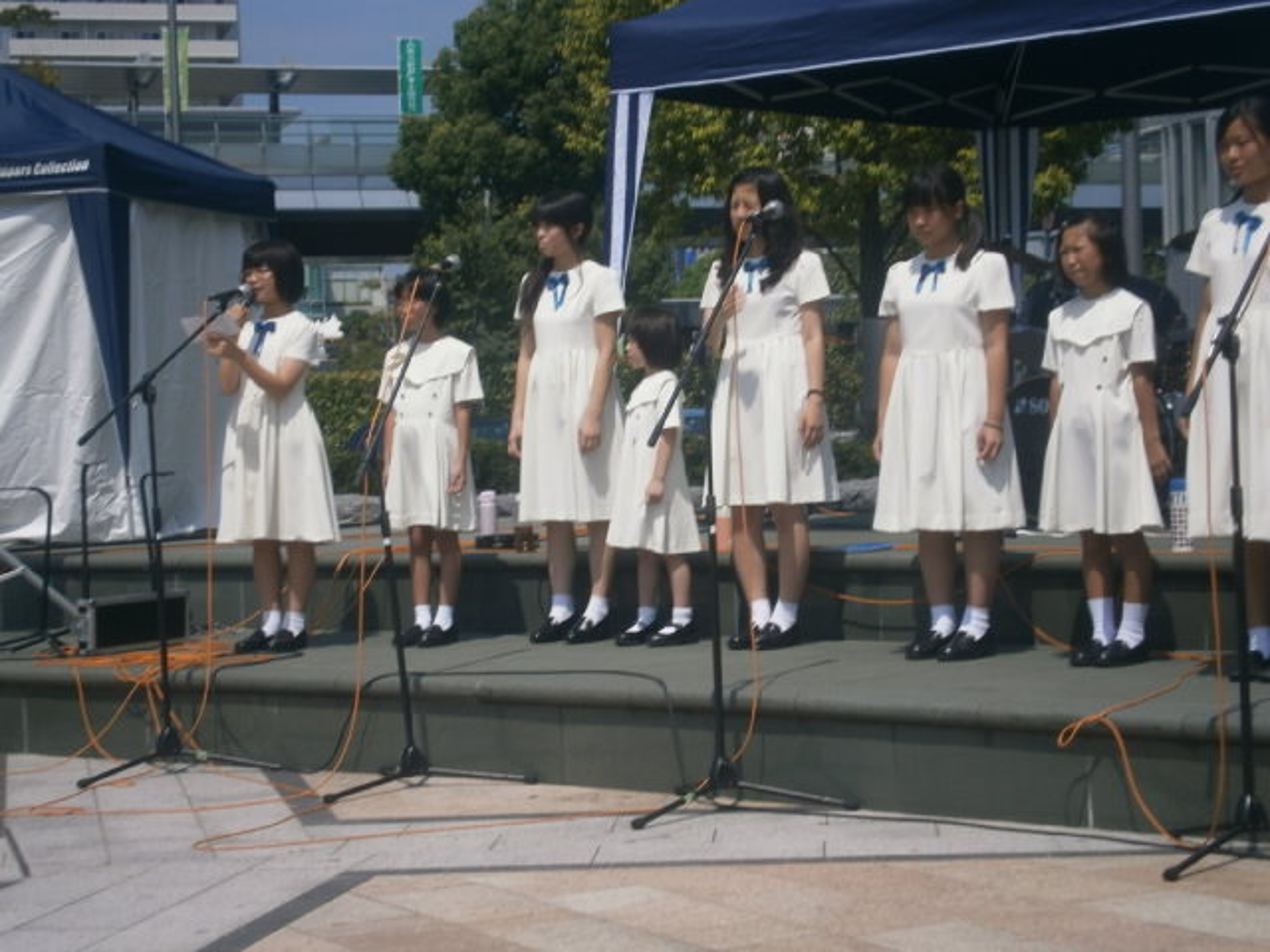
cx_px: 635
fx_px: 2678
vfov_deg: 20.2
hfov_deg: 26.7
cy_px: 476
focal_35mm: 73
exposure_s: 1/160
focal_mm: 13
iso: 80
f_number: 12
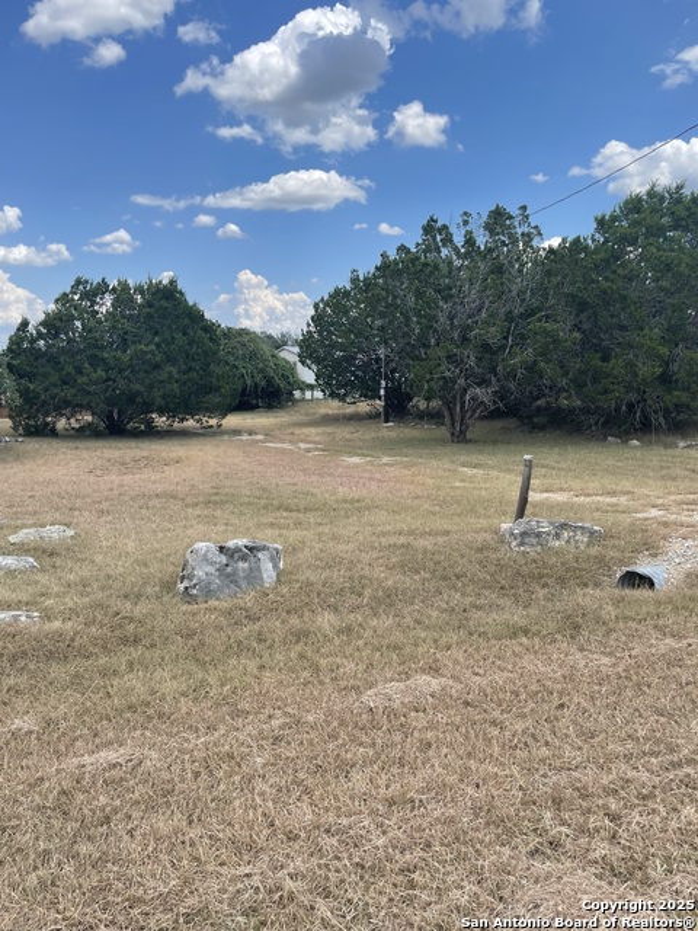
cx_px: 349
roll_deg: +0.8
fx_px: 699
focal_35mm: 26
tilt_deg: -5.7
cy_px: 466
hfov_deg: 53.1
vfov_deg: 67.3
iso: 32
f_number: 1.6
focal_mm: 4.2
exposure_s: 1/2618
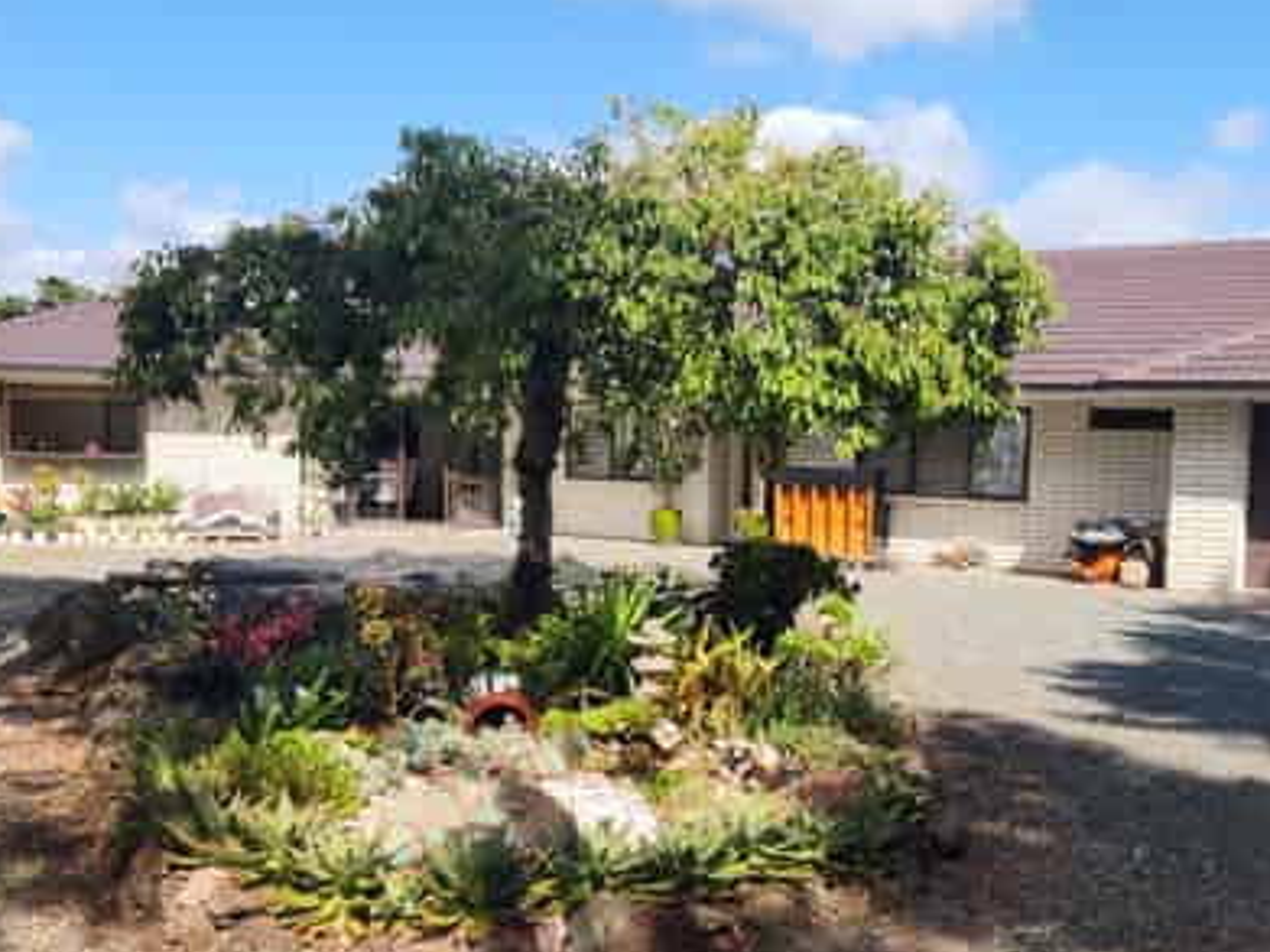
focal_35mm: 29
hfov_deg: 61.4
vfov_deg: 48.1
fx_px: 1064
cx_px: 729
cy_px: 538
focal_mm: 5.4
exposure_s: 1/1252
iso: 20
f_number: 1.8
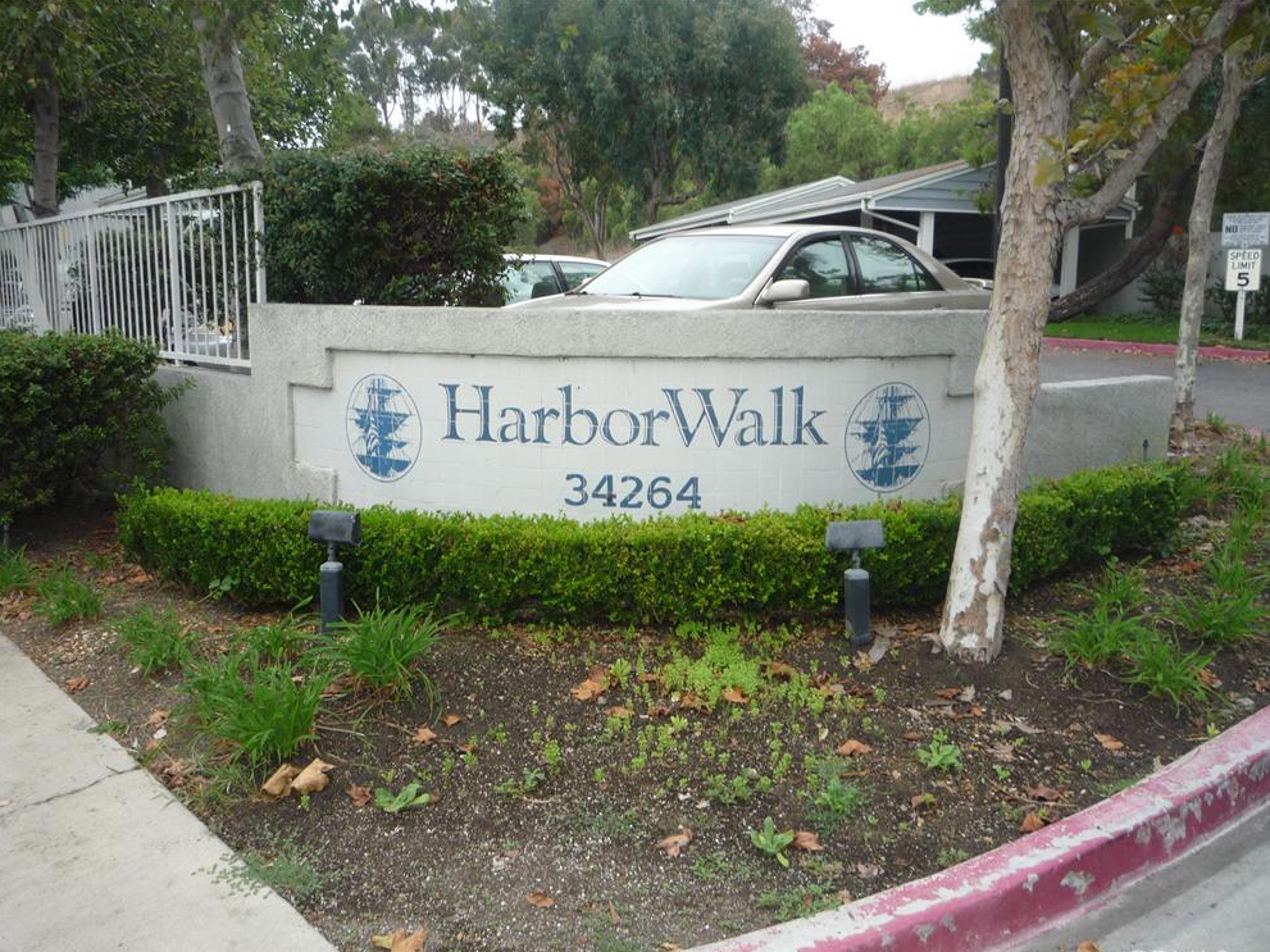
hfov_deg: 58.4
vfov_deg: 45.4
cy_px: 488
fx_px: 1137
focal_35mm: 31
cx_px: 629
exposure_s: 1/100
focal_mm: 5.2
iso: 100
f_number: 4
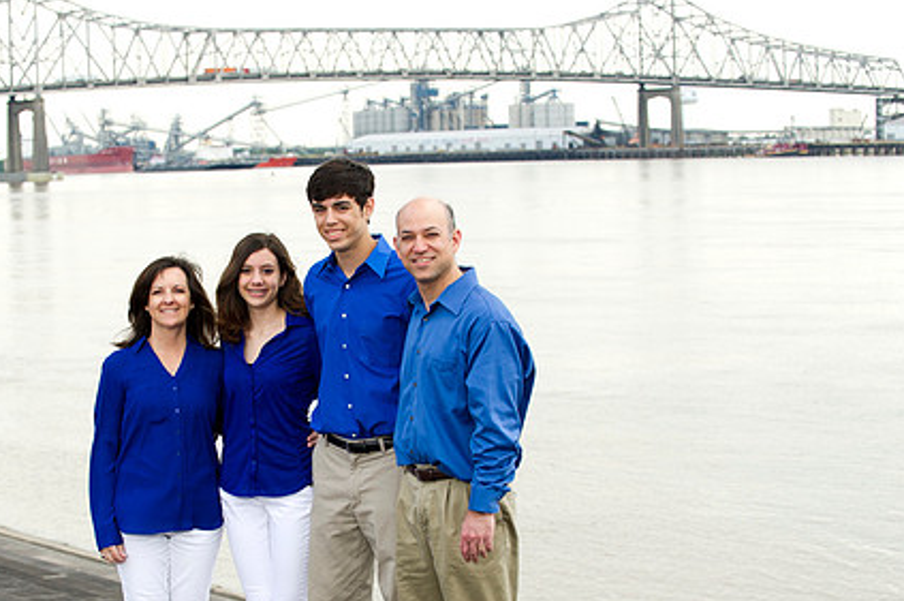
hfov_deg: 21.2
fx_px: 2408
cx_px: 336
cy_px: 406
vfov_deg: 14.2
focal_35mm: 96
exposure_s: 1/250
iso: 320
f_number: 5
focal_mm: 70
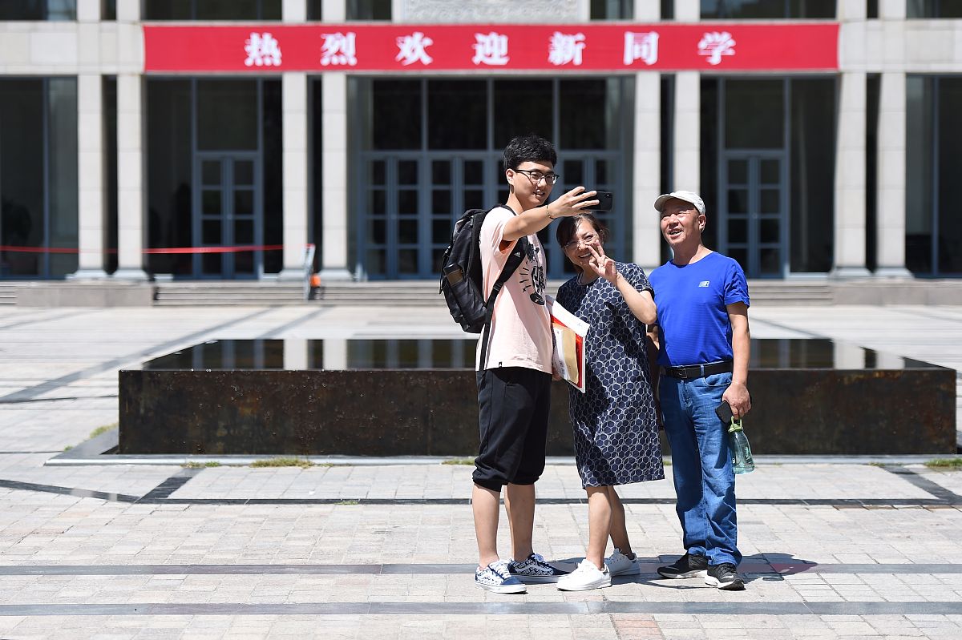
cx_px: 481
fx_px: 2297
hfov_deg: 23.7
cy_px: 320
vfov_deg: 15.9
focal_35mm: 86
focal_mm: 86
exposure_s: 1/8000
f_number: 2.8
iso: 500
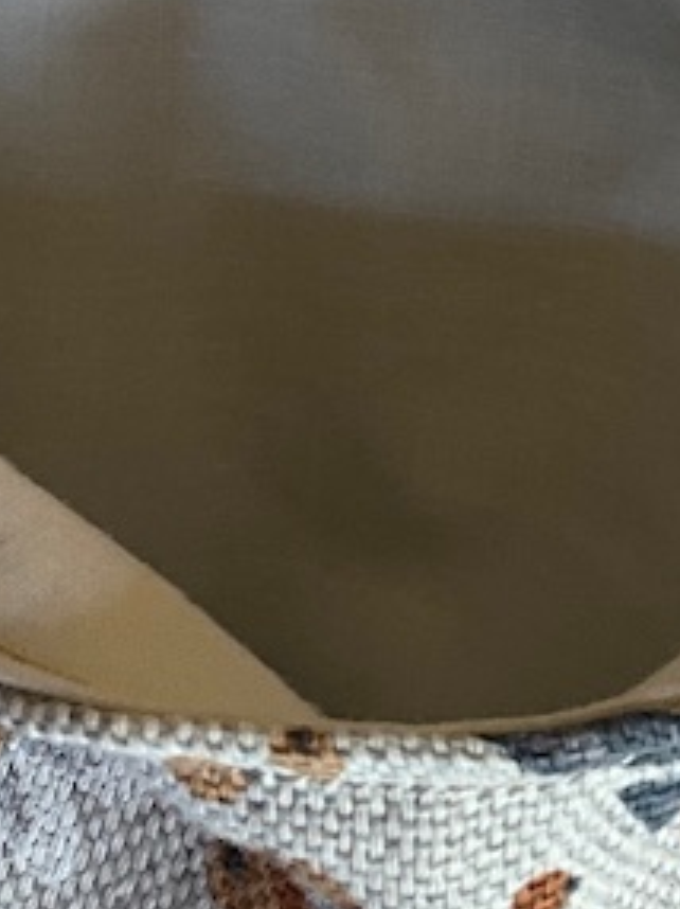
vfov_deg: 14.7
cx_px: 407
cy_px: -197
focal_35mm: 130
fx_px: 3410
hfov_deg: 11.4
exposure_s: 1/100
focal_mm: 3
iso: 50
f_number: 1.8
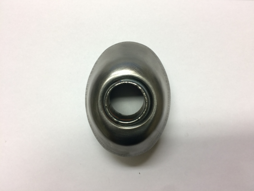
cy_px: 96
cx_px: 127
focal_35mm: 29
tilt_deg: -84.3
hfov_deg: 61.7
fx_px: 213
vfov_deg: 48.2
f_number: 2.2
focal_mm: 4.15
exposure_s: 1/33
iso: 50
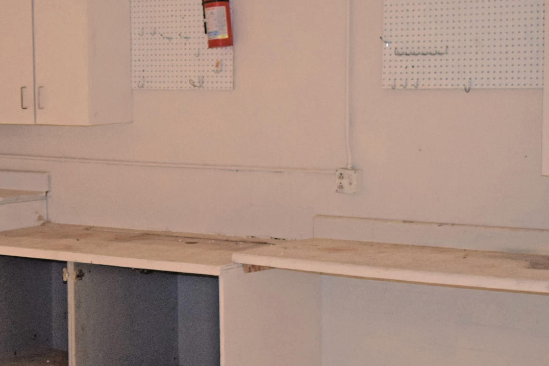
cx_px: 106
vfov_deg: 14.8
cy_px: 234
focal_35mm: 92
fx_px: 1403
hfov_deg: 21.8
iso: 1250
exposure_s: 1/60
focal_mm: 22
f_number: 3.8
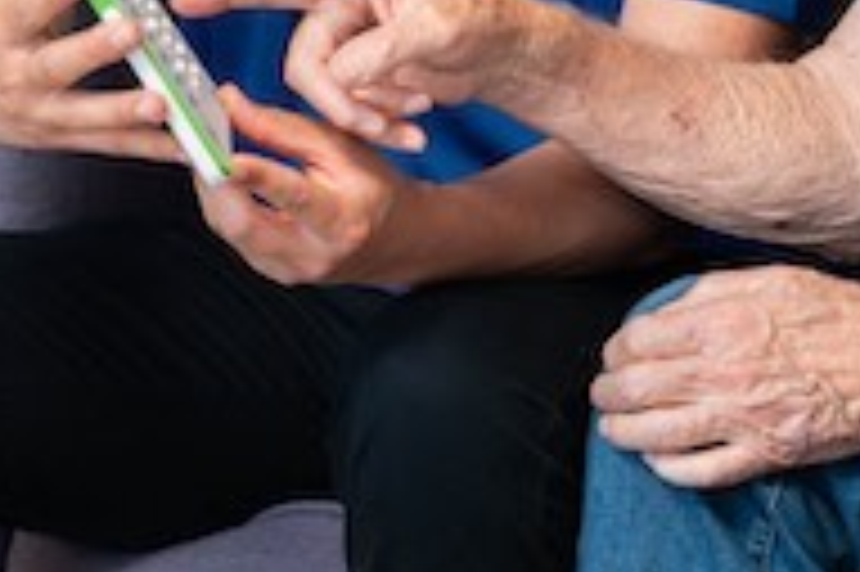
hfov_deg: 7.7
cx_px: 338
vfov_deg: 5.1
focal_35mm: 268
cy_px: -218
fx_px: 6407
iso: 400
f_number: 2.8
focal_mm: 64.1
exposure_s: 1/200
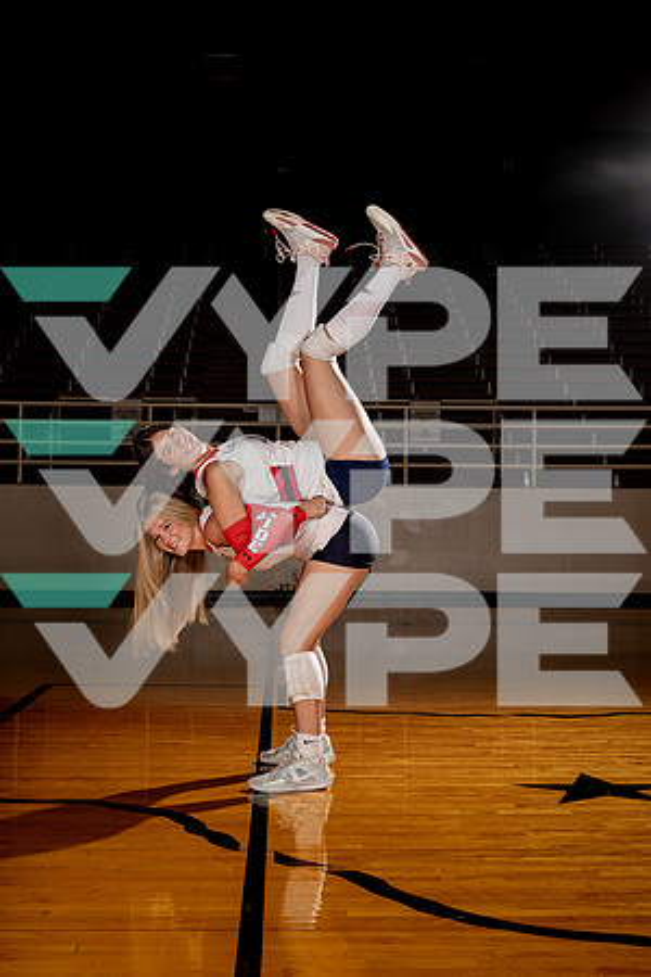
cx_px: 326
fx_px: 1410
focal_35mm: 52
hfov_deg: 26.0
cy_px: 488
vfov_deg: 38.2
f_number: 5.6
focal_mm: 52
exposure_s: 1/250
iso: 100
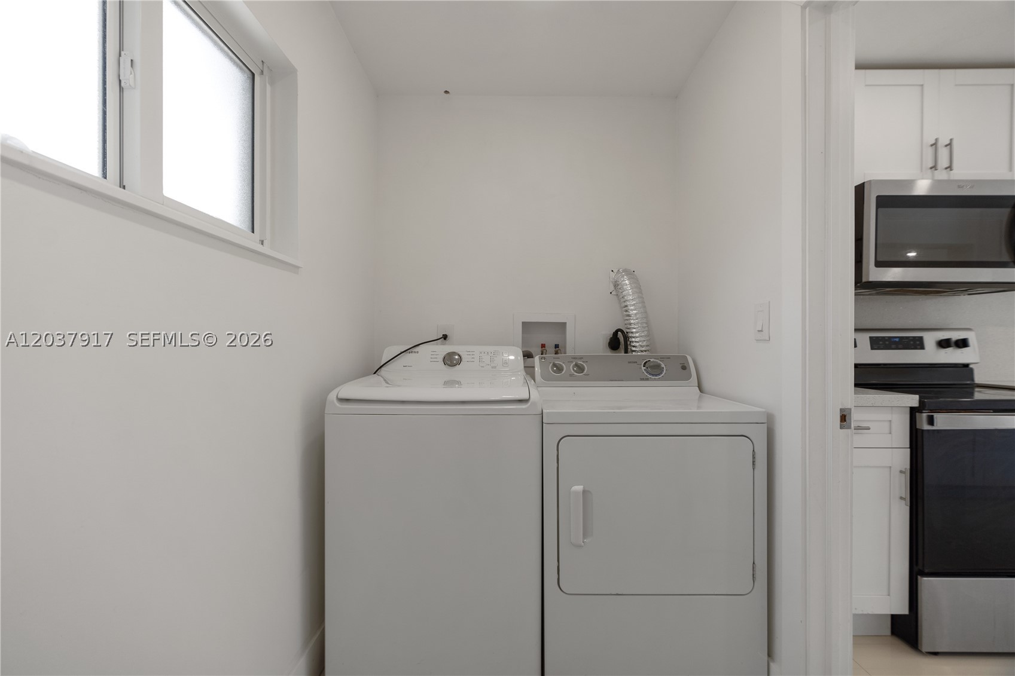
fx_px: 451
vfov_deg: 73.7
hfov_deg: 96.7
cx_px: 508
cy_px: 338
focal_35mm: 16
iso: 320
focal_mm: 16
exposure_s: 1/20
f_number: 4
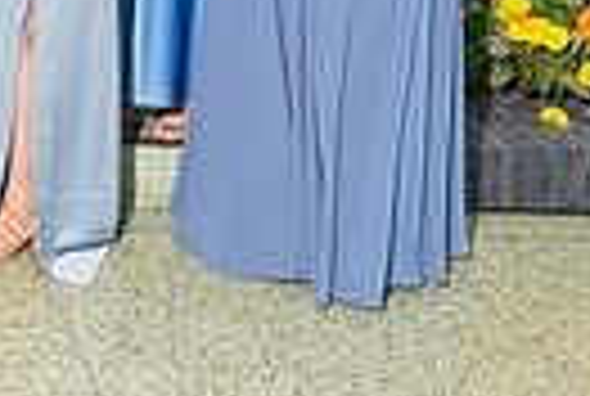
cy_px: -317
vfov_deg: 12.0
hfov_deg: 16.7
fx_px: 1741
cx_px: -396
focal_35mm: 106
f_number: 5
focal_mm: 24
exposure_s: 1/160
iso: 800
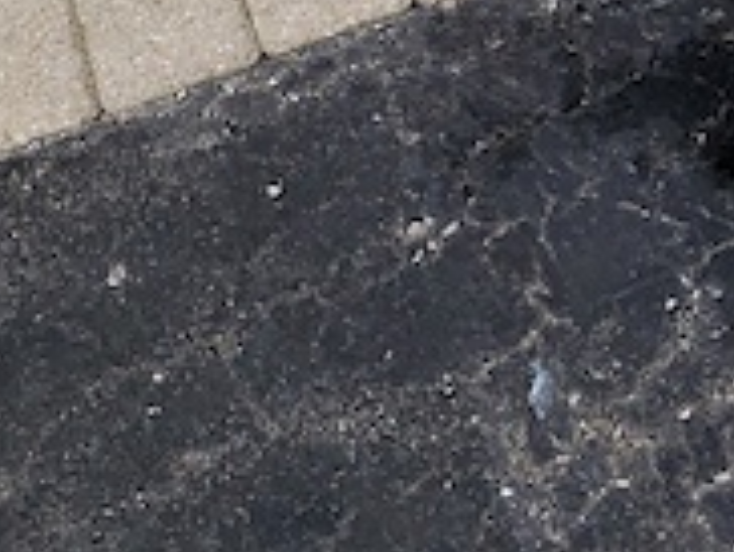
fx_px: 2420
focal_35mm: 114
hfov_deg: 15.0
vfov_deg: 12.4
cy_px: -294
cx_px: 1331
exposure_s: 1/495
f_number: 1.5
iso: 50
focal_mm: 4.3
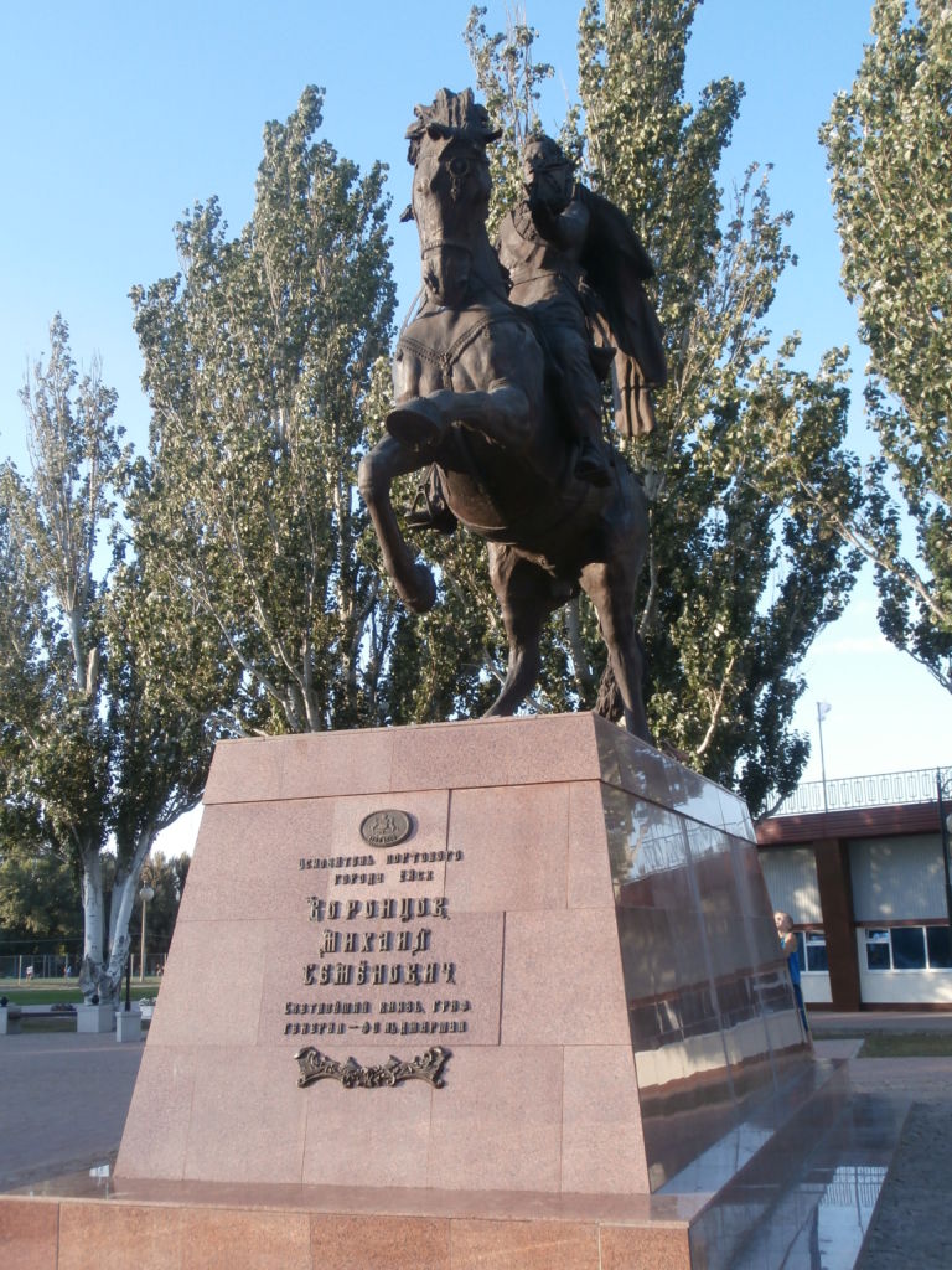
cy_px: 635
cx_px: 476
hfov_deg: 37.7
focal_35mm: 38
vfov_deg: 49.0
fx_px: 1393
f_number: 3.9
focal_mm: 6.67
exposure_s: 1/125
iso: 100
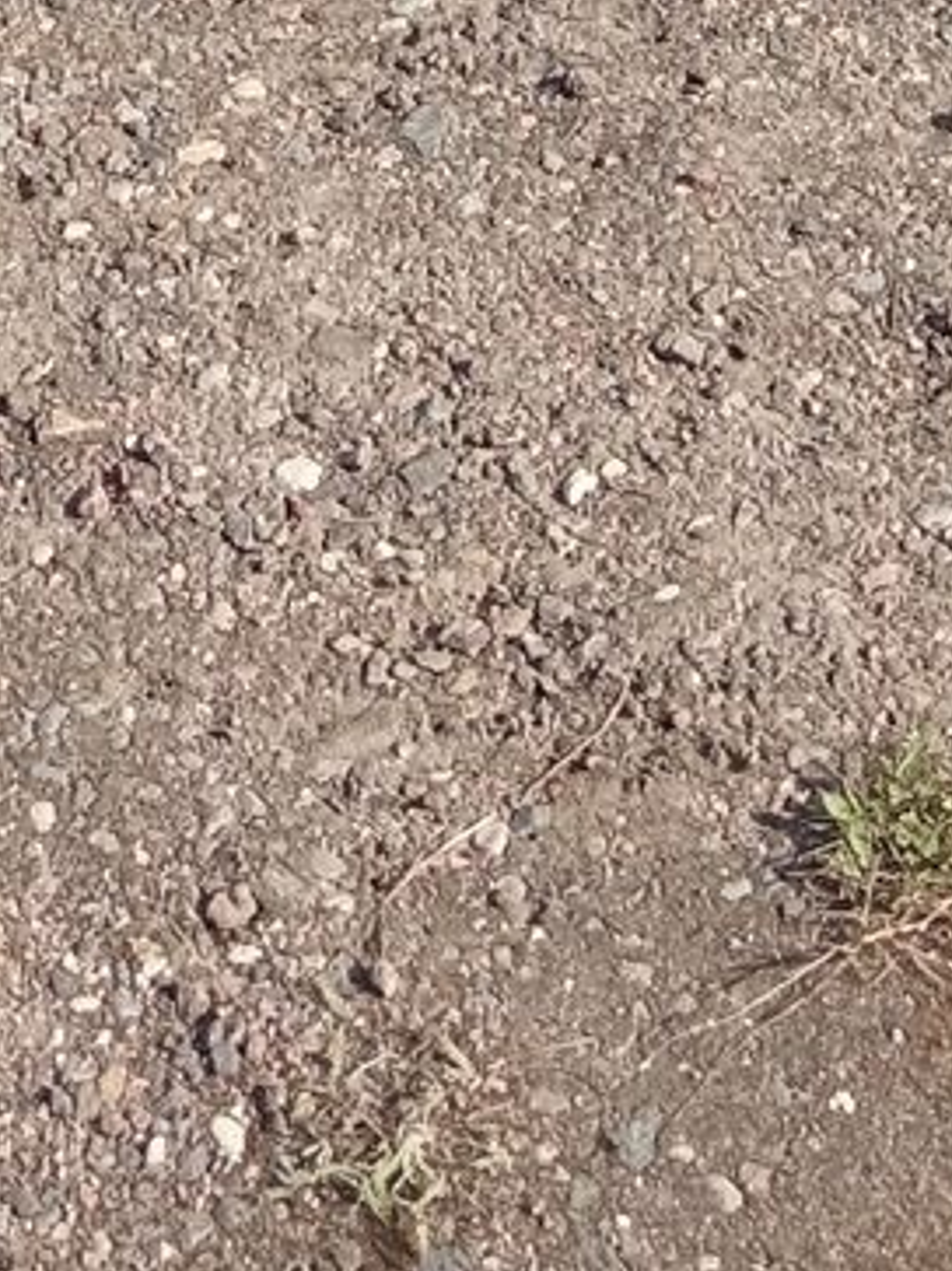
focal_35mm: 119
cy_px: -1408
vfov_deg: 13.7
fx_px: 4366
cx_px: 354
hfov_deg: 12.4
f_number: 2.2
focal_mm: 3.79
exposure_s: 1/453
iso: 114
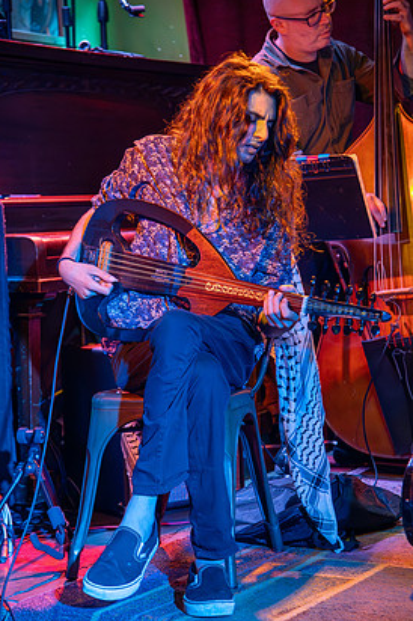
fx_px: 1620
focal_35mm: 94
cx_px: 219
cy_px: 306
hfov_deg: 14.5
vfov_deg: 21.7
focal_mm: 86
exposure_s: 1/250
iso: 12800
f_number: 4
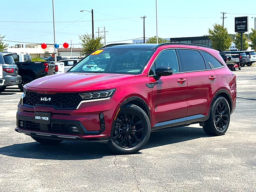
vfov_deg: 23.7
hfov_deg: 31.2
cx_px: 128
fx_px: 459
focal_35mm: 62
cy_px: 96
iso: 64
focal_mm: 6.86
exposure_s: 1/3175
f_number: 1.78
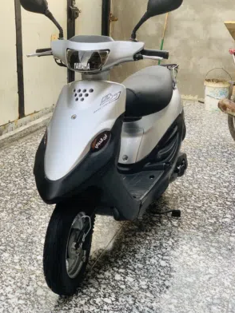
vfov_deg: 36.2
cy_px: 158
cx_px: 118
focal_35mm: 53
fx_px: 480
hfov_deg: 27.5
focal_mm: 6
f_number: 2.4
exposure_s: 1/122
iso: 50
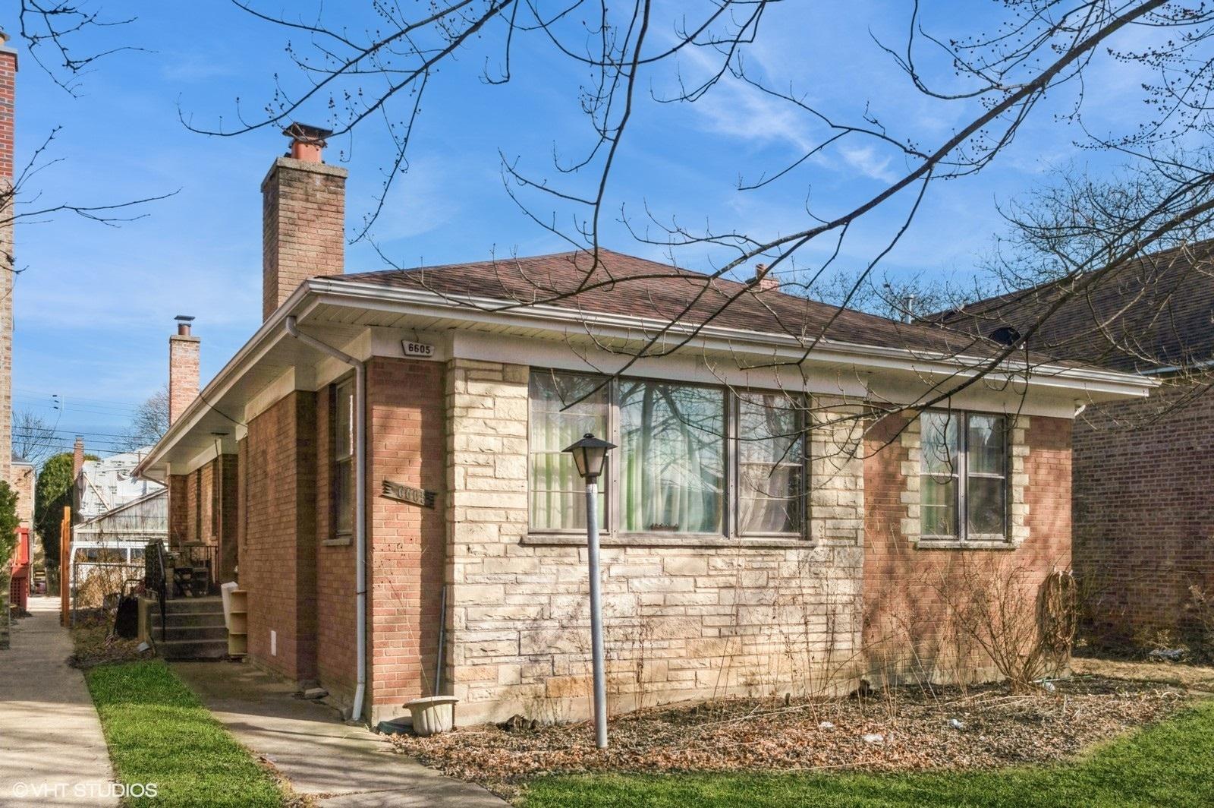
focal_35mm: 31
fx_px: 1045
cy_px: 404
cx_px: 607
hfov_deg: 60.3
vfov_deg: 42.3
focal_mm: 31
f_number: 8
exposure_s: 1/2500
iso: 200
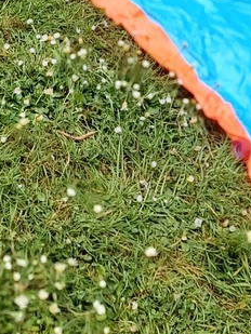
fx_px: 976
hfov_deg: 14.7
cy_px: -177
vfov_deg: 17.4
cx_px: 120
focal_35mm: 101
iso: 64
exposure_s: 1/503
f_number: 1.7
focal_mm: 3.92
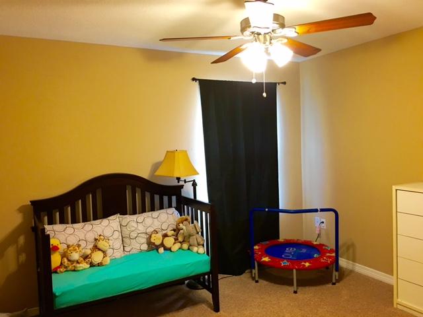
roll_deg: +2.3
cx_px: 212
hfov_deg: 61.7
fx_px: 354
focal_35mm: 29
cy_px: 158
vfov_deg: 48.2
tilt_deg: -2.2
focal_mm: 4.15
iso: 80
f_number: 2.2
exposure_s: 1/15
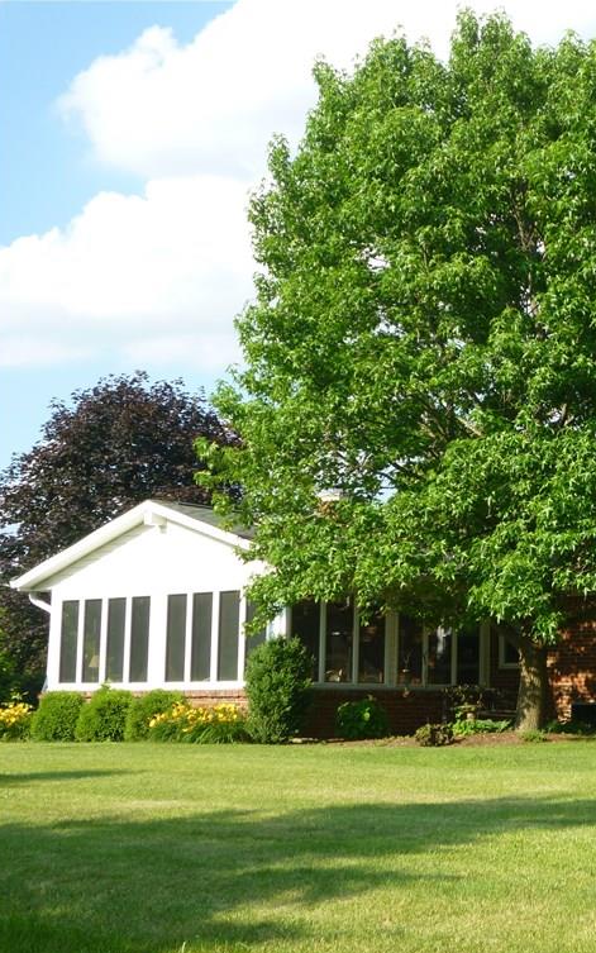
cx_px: 638
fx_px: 1610
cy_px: 485
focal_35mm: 62
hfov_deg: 20.1
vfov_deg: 33.0
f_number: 4.5
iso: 80
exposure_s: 1/250
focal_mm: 7.5
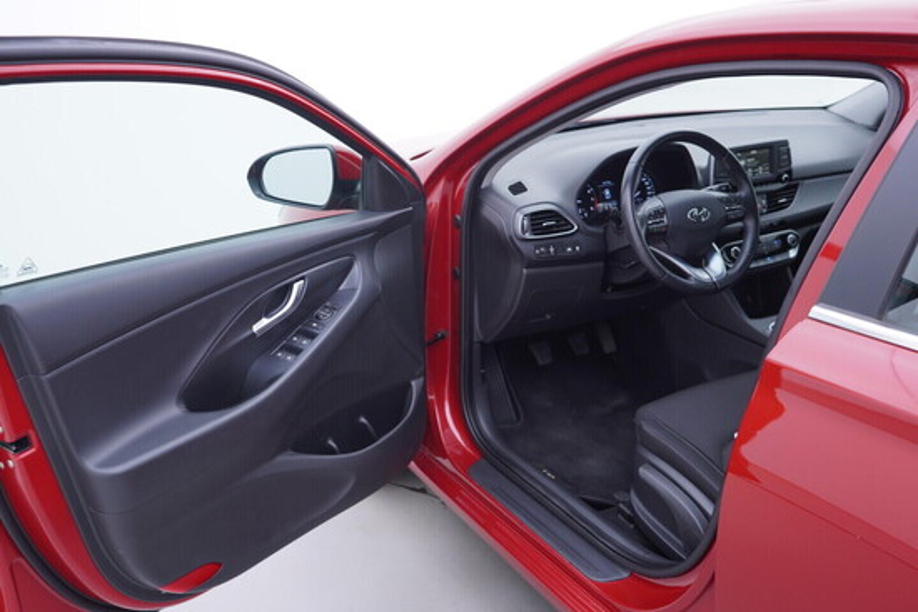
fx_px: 918
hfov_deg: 53.1
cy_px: 306
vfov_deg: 36.9
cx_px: 459
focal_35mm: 36
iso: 125
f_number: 2.8
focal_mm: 24
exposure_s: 1/40
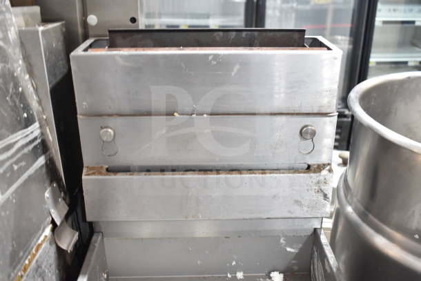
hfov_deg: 53.1
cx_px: 210
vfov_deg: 36.9
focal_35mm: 36
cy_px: 140
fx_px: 421
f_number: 4
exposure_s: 1/40
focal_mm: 24
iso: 1250
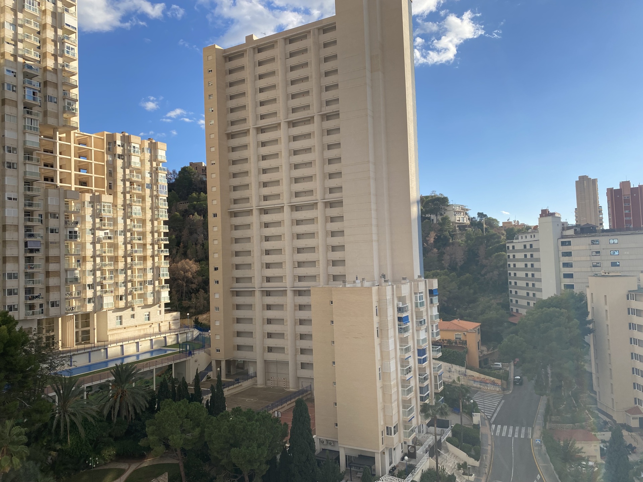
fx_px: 483
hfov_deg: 67.3
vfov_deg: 53.1
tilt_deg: +2.5
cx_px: 322
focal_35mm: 26
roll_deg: +1.8
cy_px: 241
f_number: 1.8
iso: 32
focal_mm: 4.25
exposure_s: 1/2358
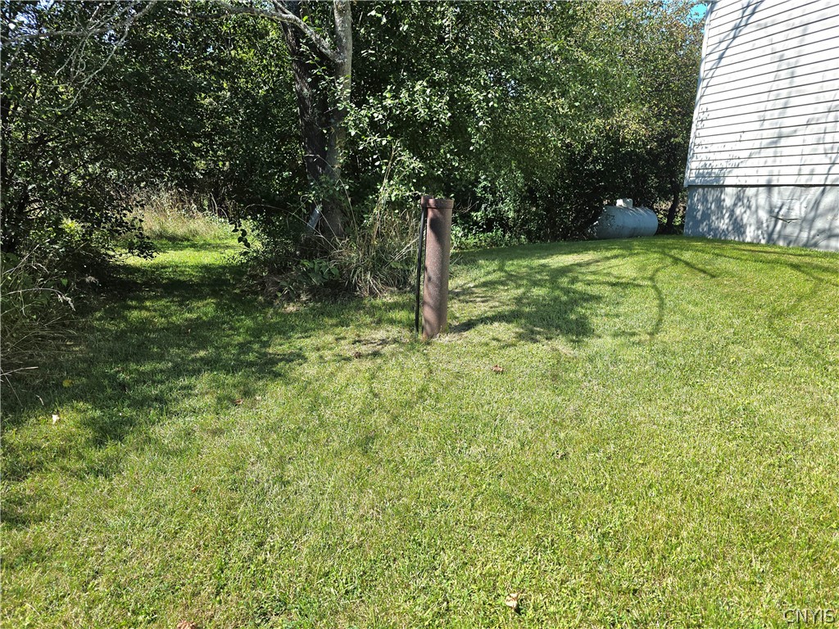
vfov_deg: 58.9
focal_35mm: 23
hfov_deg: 73.9
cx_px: 420
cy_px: 314
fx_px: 557
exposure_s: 1/526
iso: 12
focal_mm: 6.3
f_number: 1.7
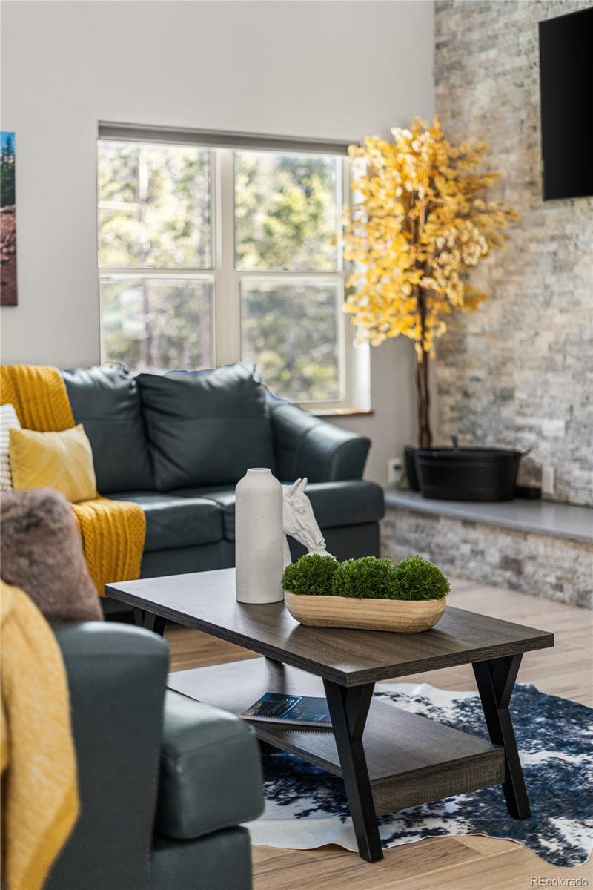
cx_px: 296
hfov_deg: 27.0
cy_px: 445
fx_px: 1235
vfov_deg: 39.6
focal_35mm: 50
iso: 1600
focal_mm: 50
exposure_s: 1/1000
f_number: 1.8
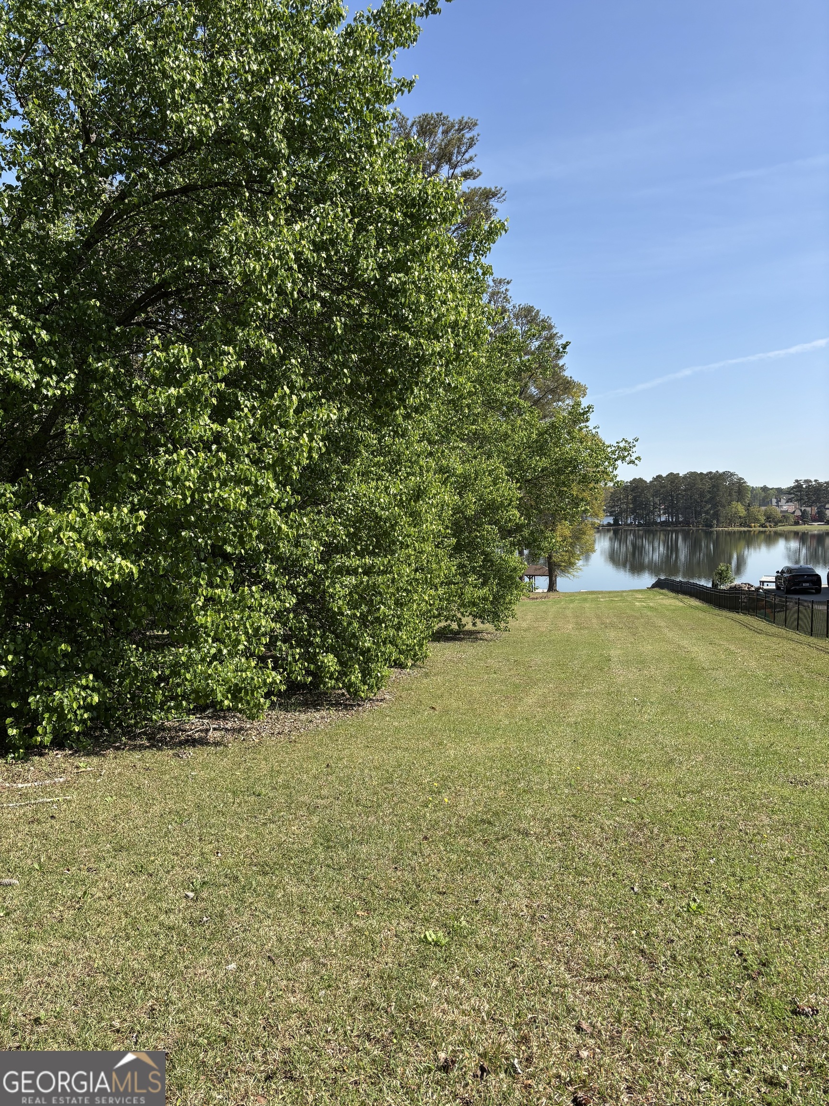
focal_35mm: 26
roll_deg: +0.4
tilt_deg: -2.8
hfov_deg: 53.1
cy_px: 553
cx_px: 414
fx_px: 830
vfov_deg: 67.3
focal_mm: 5.96
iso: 50
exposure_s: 1/2193
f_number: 1.6
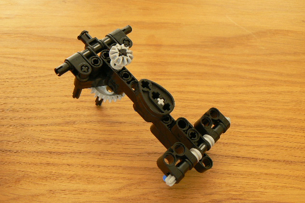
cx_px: 154
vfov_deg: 35.0
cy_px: 110
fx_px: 322
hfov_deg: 50.7
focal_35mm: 38
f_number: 3.6
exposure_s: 1
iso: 100
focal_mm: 6
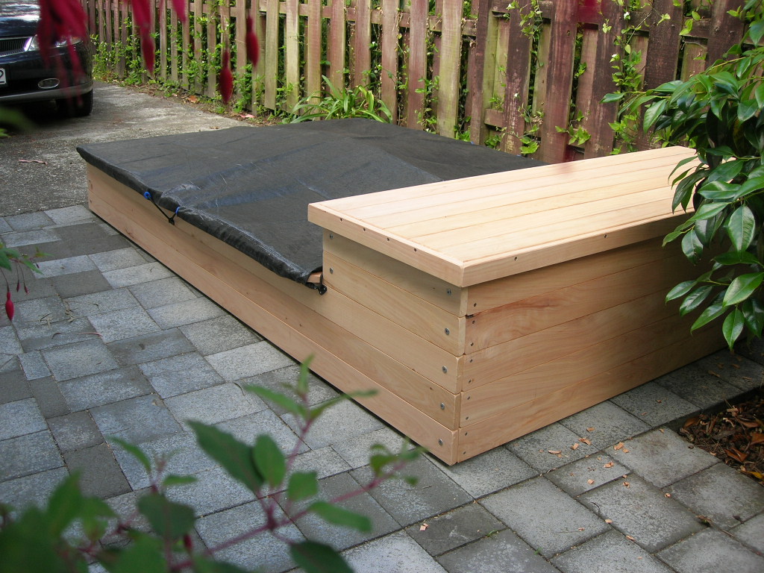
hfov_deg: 49.0
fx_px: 839
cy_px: 286
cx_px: 382
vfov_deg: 37.7
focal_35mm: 38
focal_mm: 7.8
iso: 64
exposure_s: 1/110
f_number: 2.8
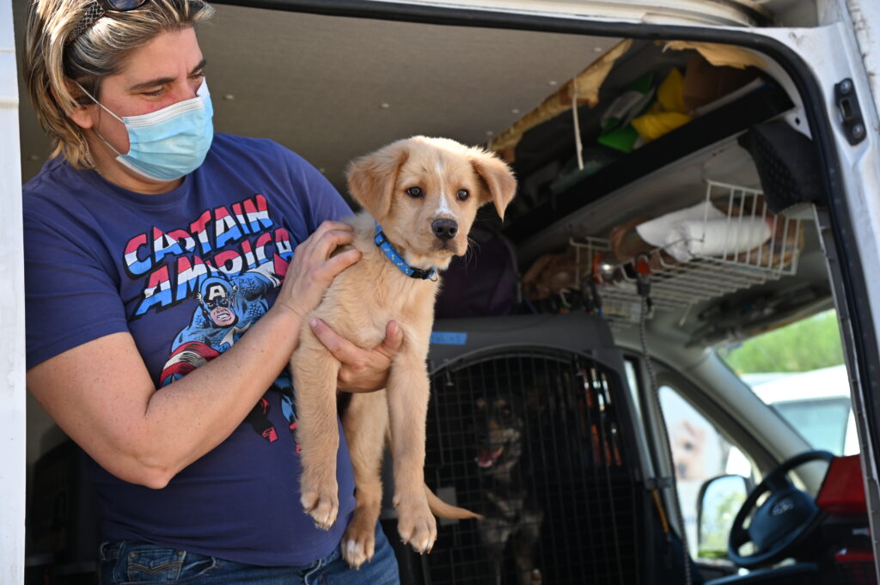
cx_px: 440
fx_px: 1343
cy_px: 292
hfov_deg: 36.3
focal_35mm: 55
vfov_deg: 24.6
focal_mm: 55
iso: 200
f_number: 5.6
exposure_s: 1/250
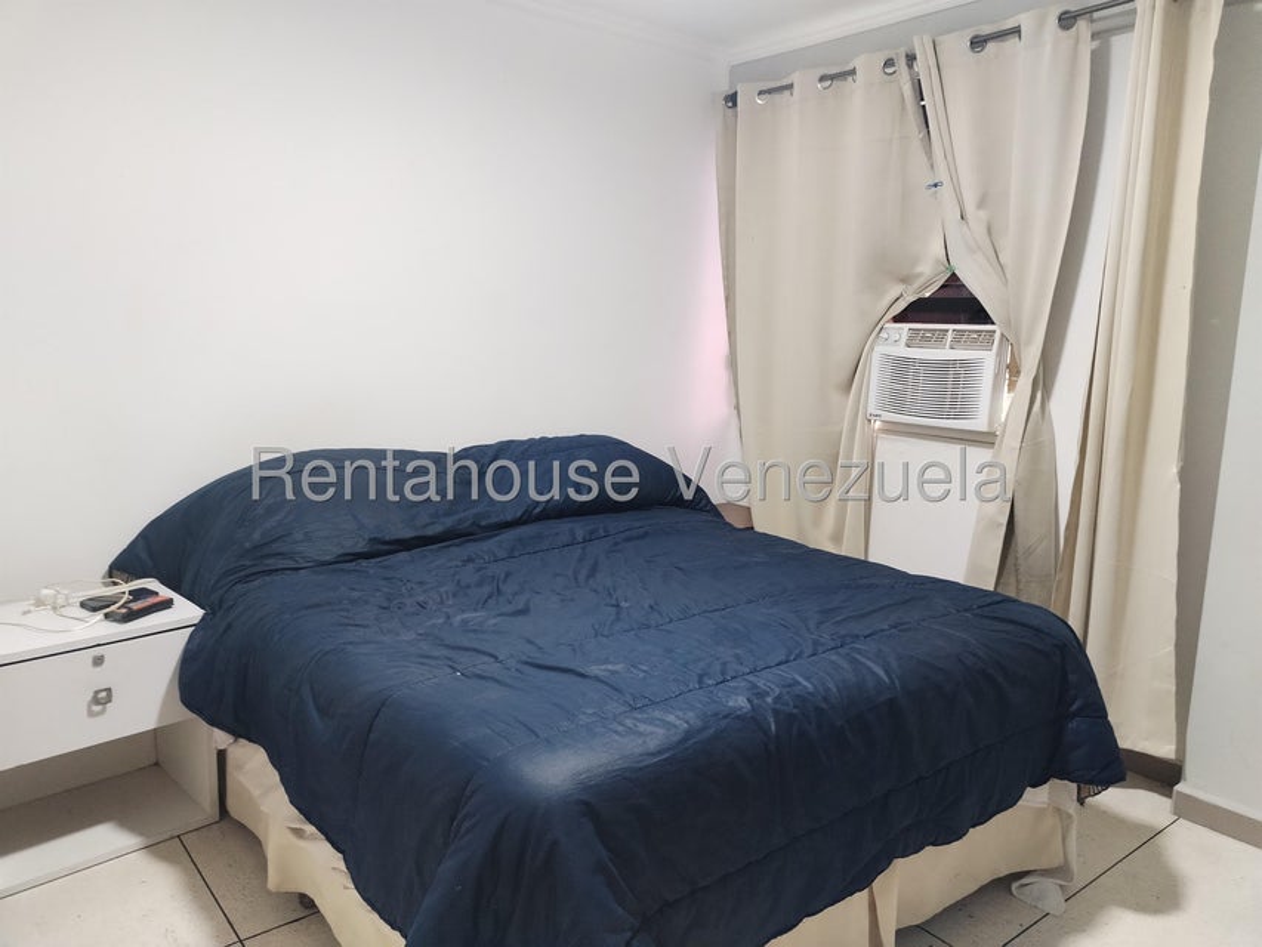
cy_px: 474
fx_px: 1057
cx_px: 631
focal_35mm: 29
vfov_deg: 48.2
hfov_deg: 61.7
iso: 581
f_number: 1.8
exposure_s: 1/33.3
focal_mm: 4.75
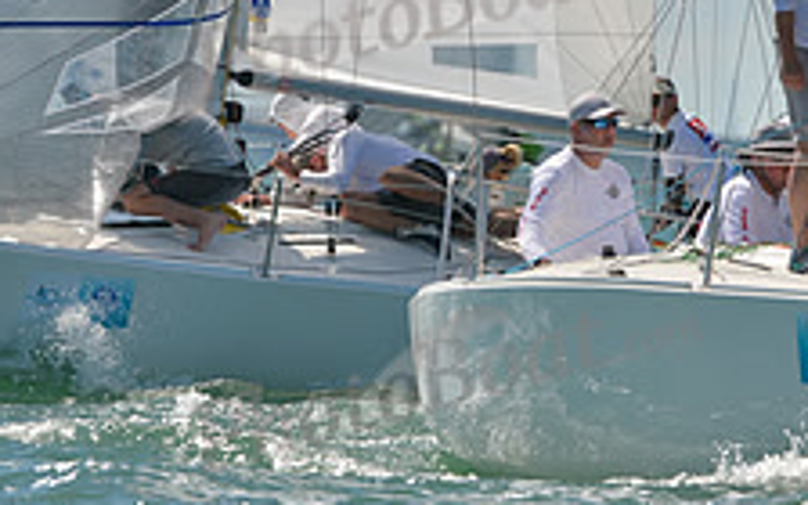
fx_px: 17418
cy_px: 142
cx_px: 891
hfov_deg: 2.7
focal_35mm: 791
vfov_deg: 1.7
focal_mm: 300
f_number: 6.3
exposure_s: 1/1600
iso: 200
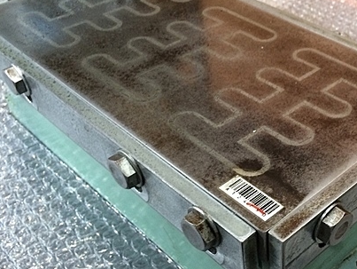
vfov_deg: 31.2
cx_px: 275
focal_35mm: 46
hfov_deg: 39.9
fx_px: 475
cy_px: 190
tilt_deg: -42.4
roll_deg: +1.3
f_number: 2.2
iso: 160
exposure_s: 1/30
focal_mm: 4.15
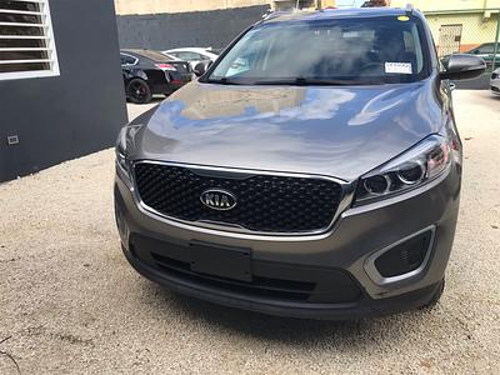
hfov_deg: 63.4
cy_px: 188
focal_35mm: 28
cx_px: 250
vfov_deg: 49.7
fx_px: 404
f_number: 1.8
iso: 20
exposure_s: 1/689
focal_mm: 3.99
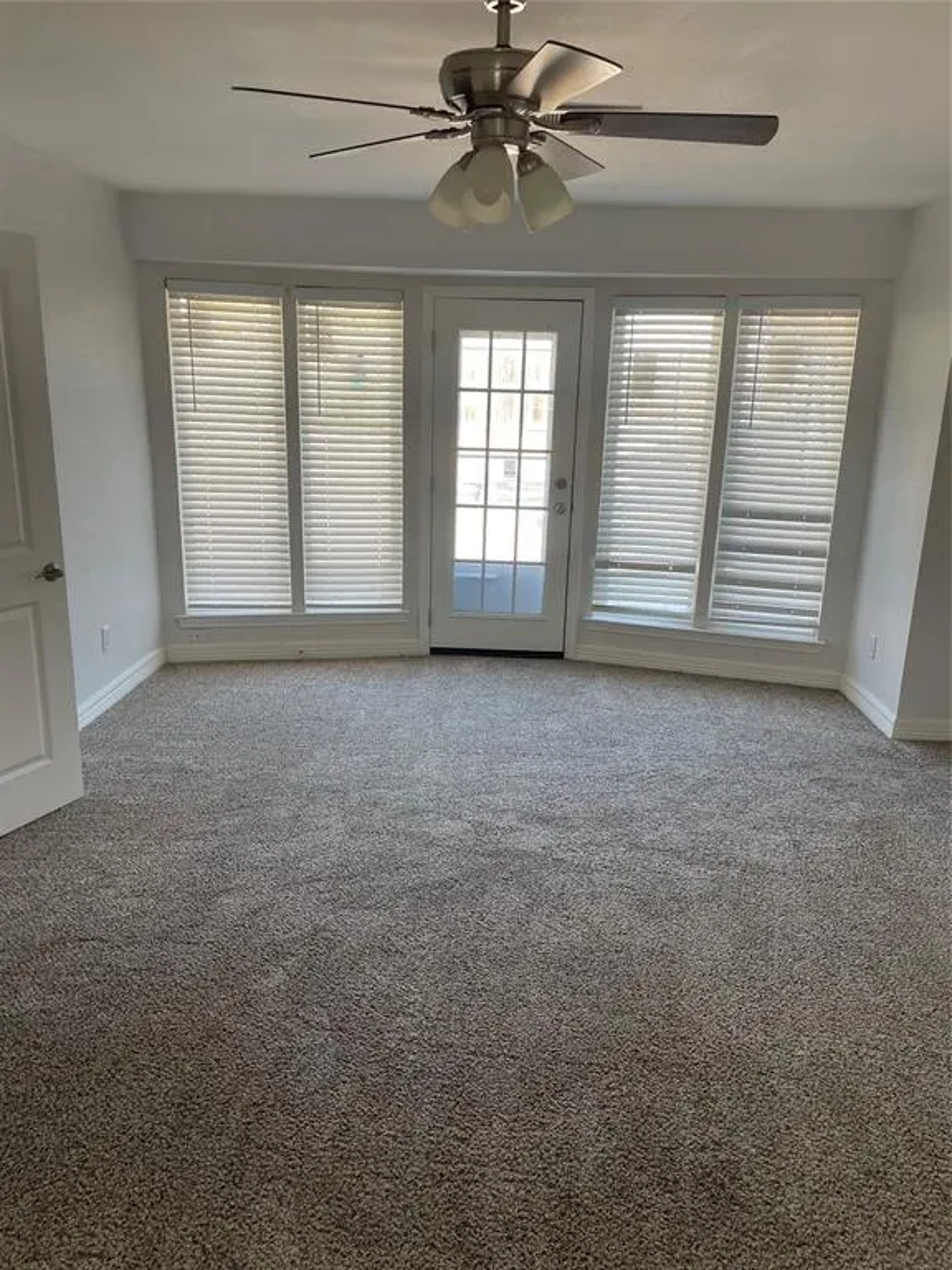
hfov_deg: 53.1
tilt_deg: -14.7
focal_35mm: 26
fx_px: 953
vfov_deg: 67.3
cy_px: 635
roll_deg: -0.2
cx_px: 476
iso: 80
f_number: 1.6
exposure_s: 1/120
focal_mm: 4.2
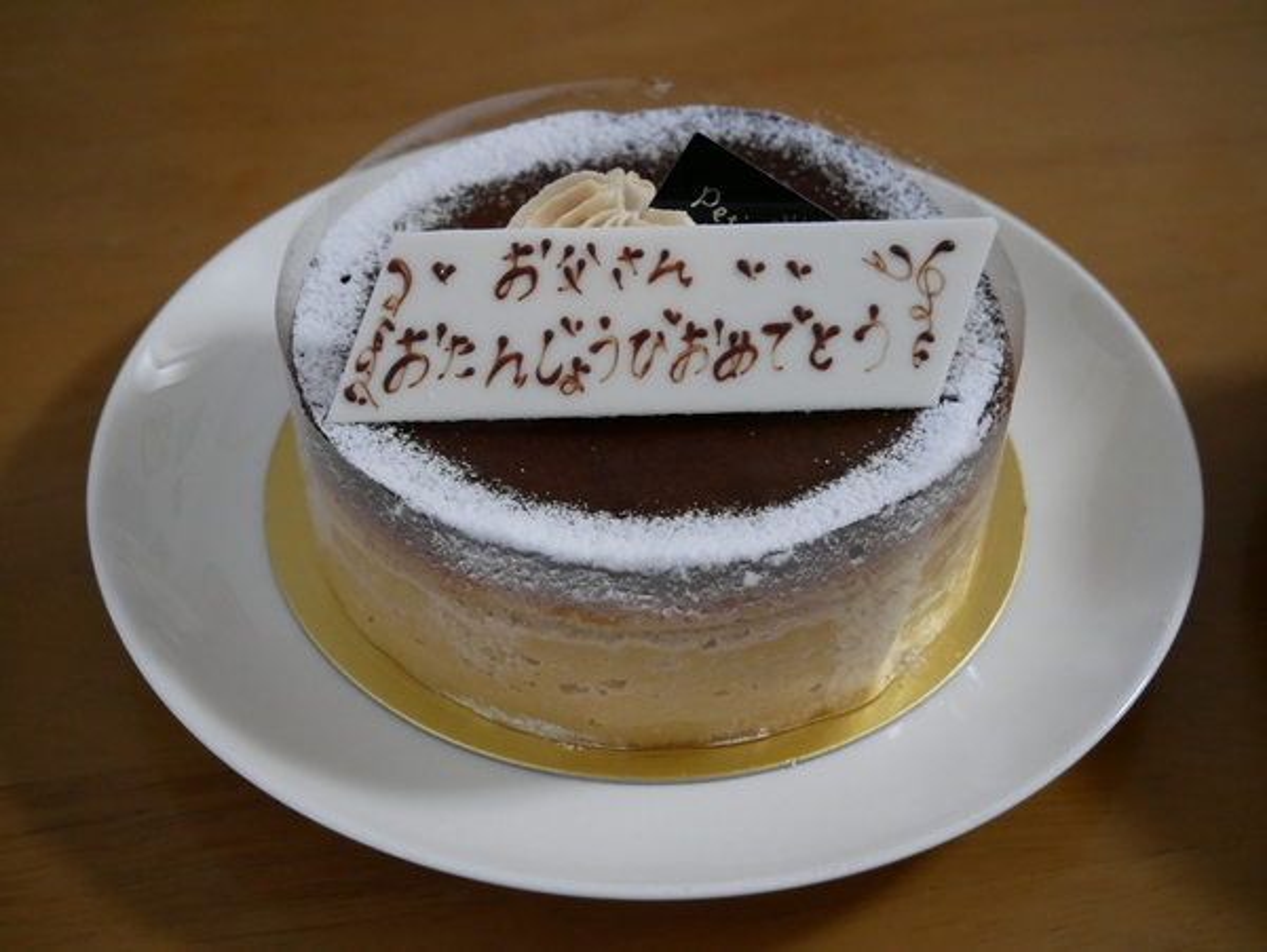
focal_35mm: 50
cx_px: 634
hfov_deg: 38.2
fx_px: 1832
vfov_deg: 29.1
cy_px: 476
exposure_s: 1/60
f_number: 4.5
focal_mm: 25
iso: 3200
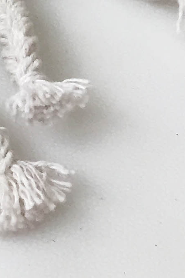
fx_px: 1134
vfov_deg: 13.9
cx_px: -185
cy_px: 53
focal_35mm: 147
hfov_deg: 8.8
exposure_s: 1/33
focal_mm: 4.15
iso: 50
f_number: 2.2
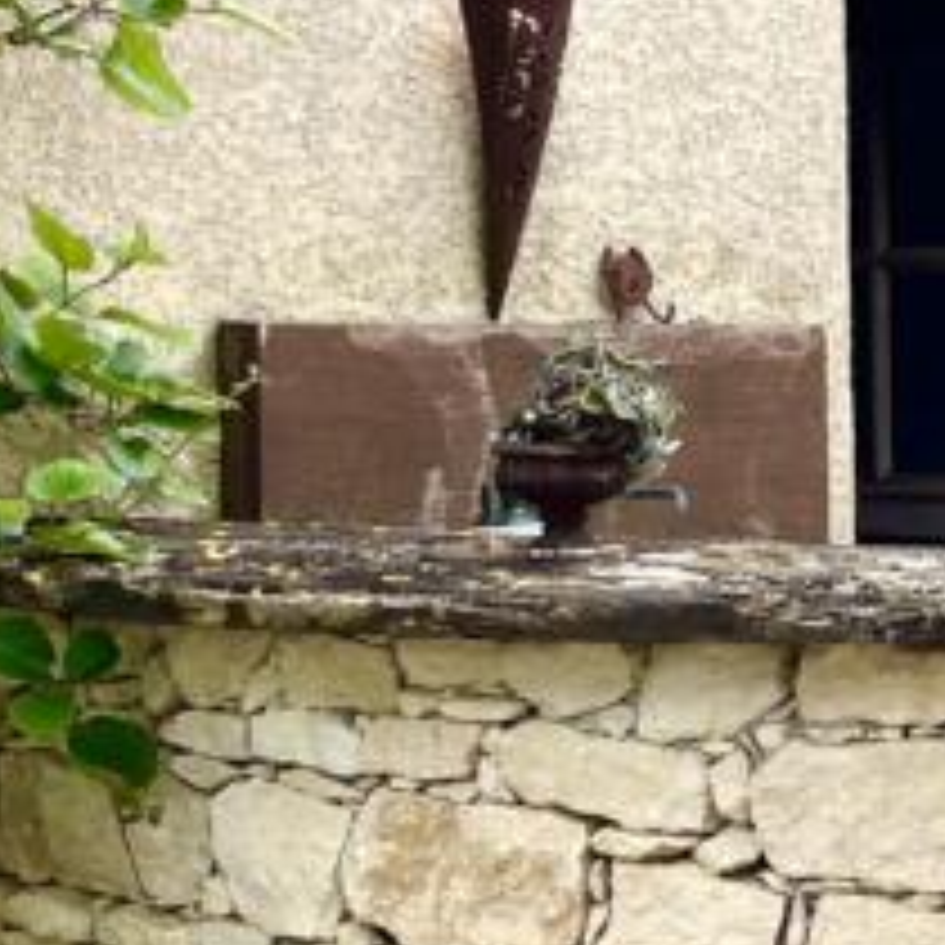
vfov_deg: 16.7
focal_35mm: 104
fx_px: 3212
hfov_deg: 16.4
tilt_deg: -4.8
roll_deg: -0.4
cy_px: 580
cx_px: 974
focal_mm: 5.1
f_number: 1.6
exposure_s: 1/740
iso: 32
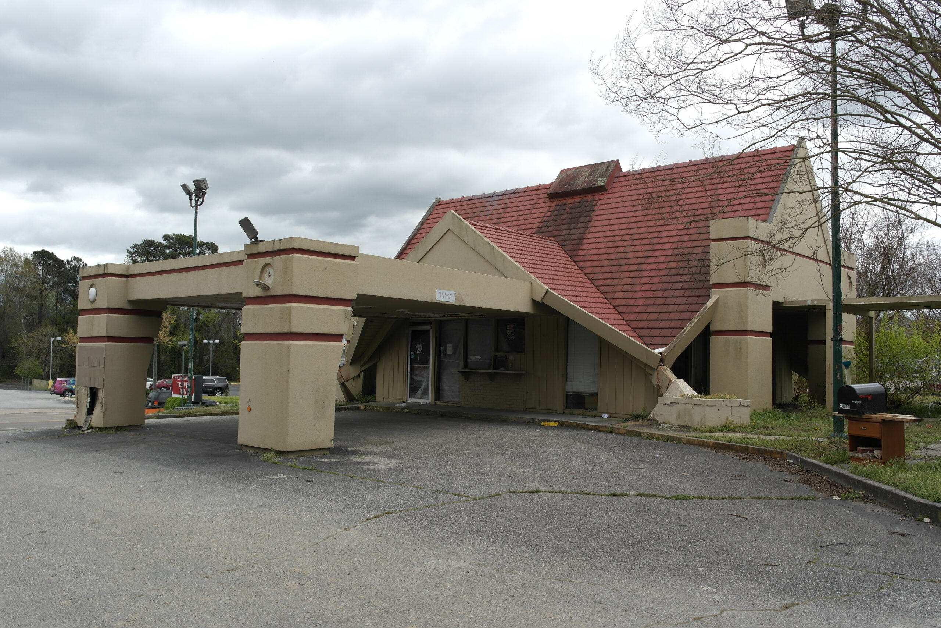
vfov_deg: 43.6
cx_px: 470
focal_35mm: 30
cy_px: 314
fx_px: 784
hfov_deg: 61.9
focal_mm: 20
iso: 100
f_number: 6.3
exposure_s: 1/250
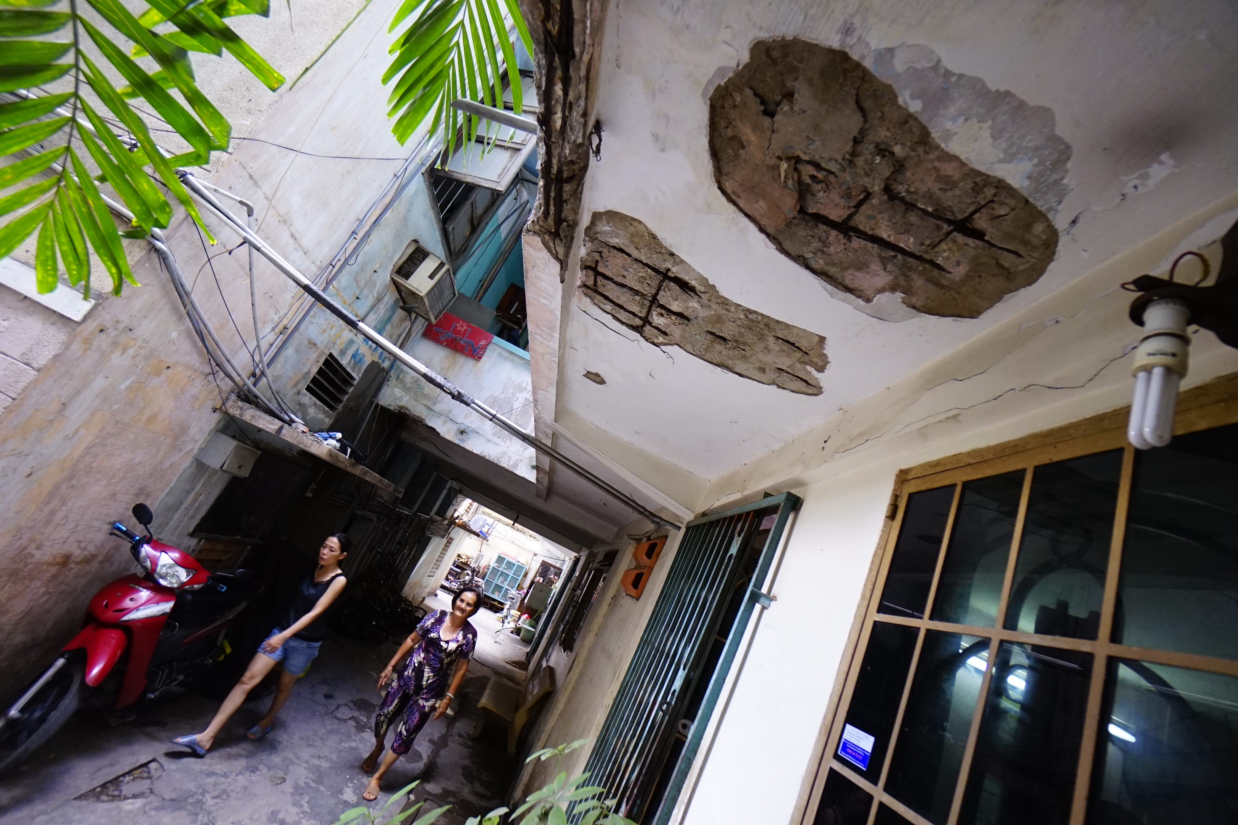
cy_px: 412
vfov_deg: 77.3
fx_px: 516
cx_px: 619
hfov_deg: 100.4
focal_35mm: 15
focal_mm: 10
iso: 1250
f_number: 4
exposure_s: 1/80
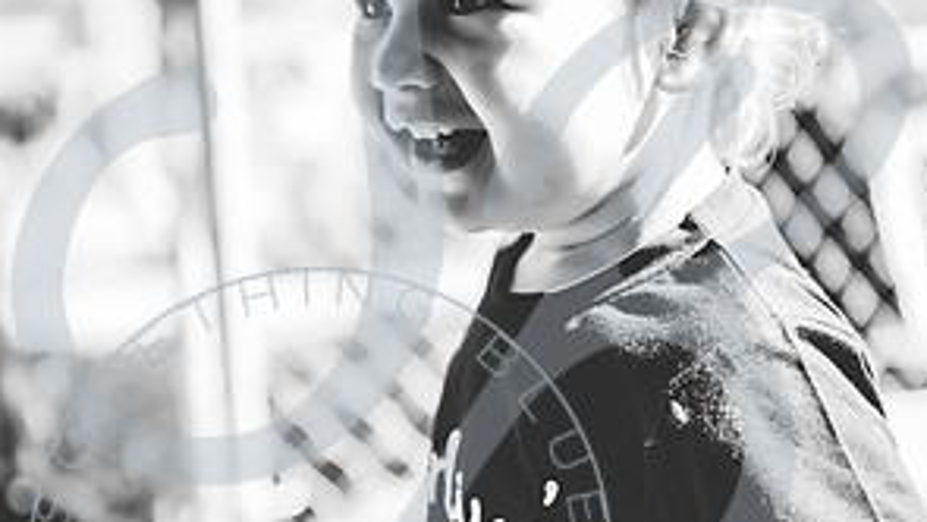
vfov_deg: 16.7
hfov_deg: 29.3
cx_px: 462
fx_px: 1770
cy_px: 321
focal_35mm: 72
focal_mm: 45
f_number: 2.8
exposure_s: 1/160
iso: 100
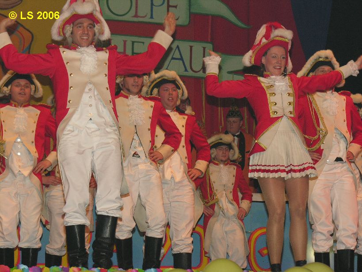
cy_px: 136
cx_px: 181
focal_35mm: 141
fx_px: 1474
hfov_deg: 14.0
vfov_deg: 10.5
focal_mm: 35.9
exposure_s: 1/120
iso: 100
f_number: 3.8
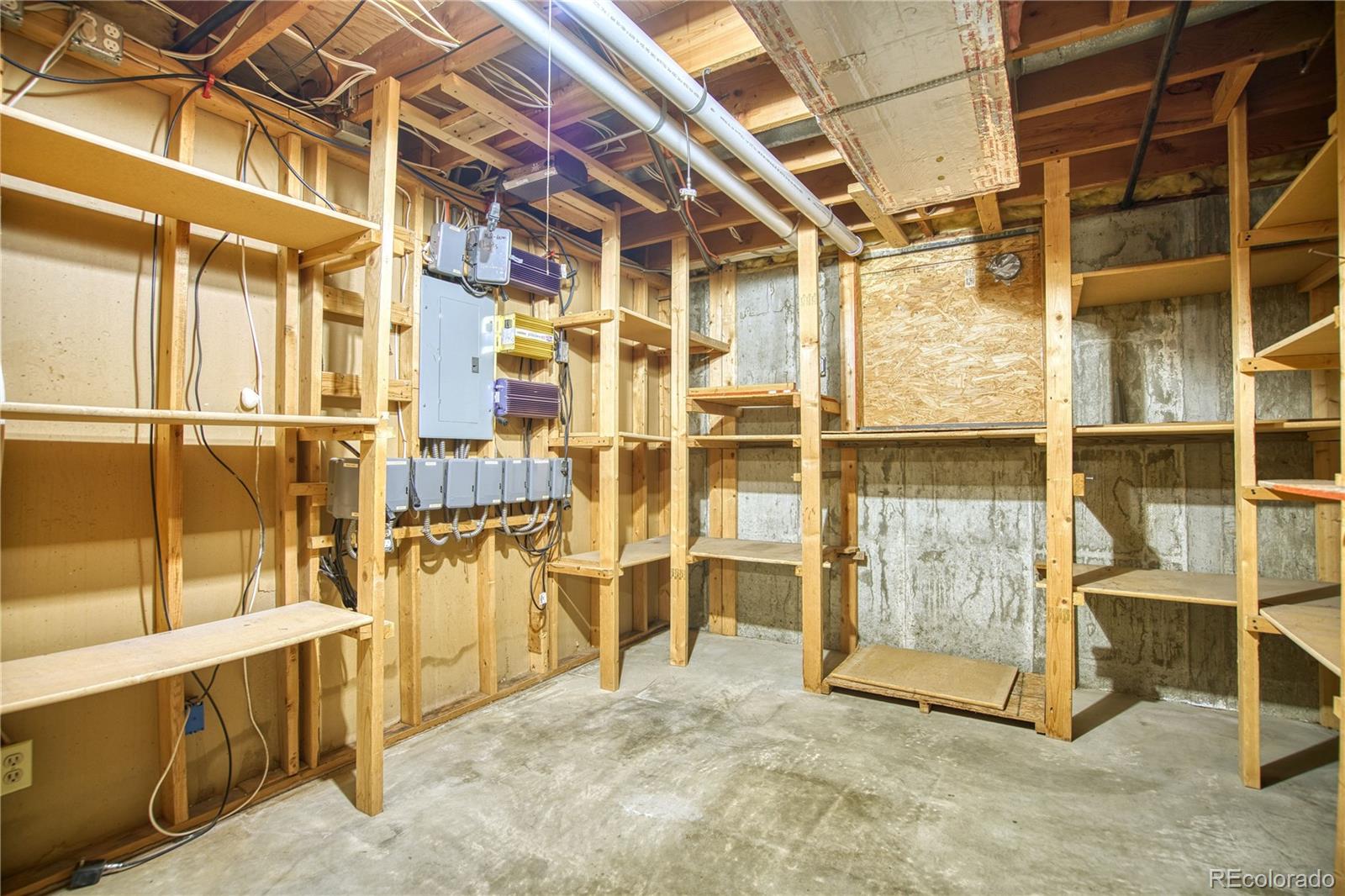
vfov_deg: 73.7
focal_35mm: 16
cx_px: 672
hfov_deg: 96.7
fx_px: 598
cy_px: 448
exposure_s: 1/3.33
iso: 500
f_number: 4
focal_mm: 16
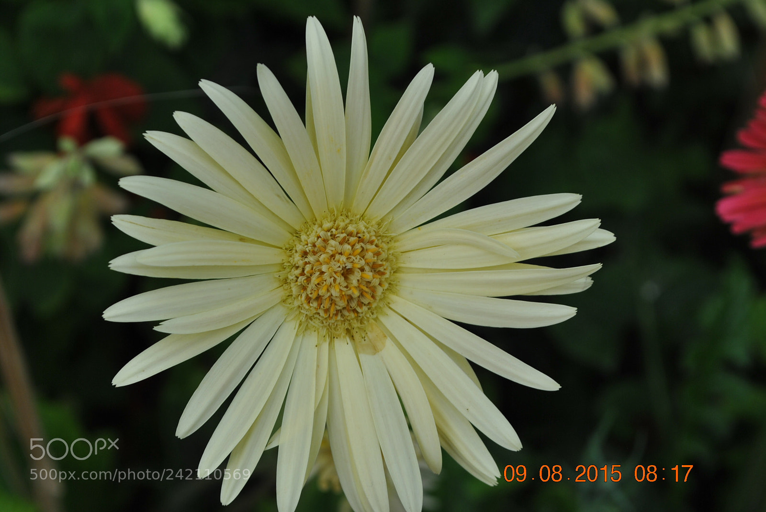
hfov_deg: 26.0
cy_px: 256
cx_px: 383
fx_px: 1662
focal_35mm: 78
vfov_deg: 17.5
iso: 110
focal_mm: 52
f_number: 8
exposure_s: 1/60
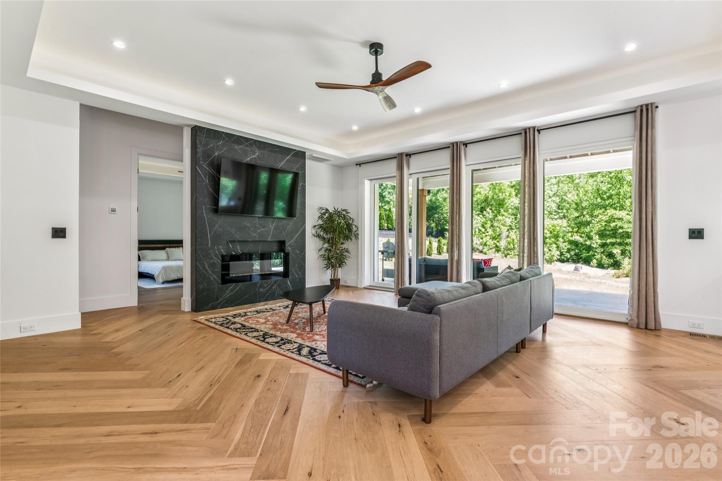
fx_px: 333
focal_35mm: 17
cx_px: 361
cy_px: 240
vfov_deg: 71.7
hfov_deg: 94.6
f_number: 13
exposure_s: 1/1.25
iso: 100
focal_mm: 16.6
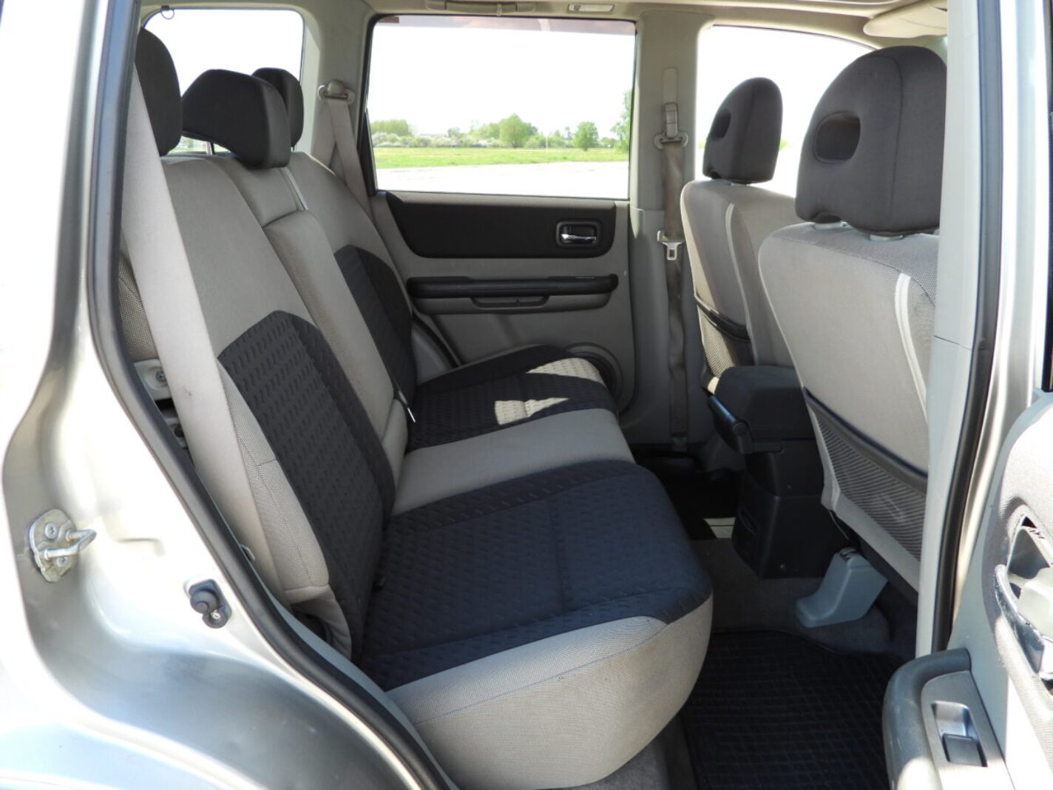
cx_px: 526
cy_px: 395
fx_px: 730
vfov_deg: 56.8
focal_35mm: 24
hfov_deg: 71.6
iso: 100
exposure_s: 1/125
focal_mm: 4.3
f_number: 2.8
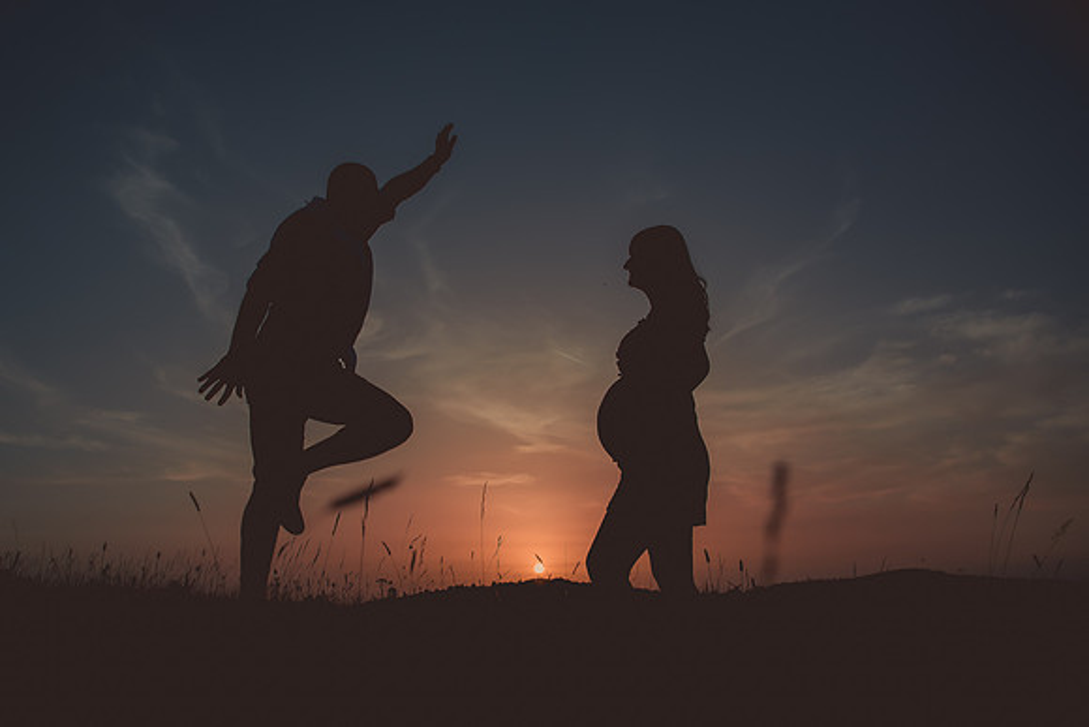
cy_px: 409
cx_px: 476
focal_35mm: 27
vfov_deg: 47.8
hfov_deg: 67.1
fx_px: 818
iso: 100
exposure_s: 1/2000
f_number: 4
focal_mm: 24
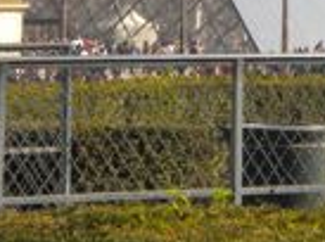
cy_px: -152
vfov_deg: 4.0
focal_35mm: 370
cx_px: 356
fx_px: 3465
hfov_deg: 5.4
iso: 80
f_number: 5.1
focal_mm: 14.3
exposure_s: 1/404
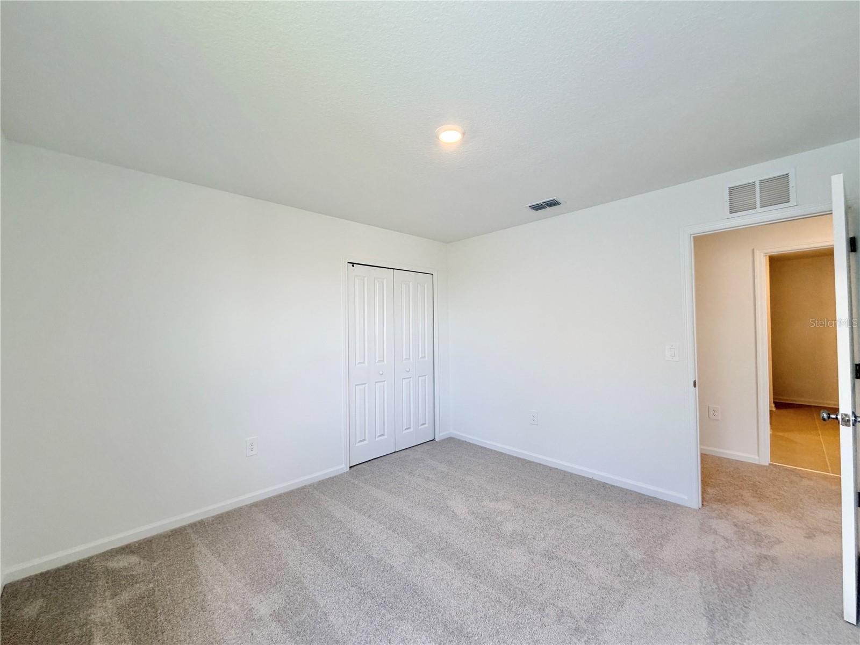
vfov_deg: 85.7
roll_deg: +0.7
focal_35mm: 14
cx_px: 430
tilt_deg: +0.5
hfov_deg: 102.1
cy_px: 322
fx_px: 348
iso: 125
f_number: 2.2
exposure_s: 1/120
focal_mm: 2.22
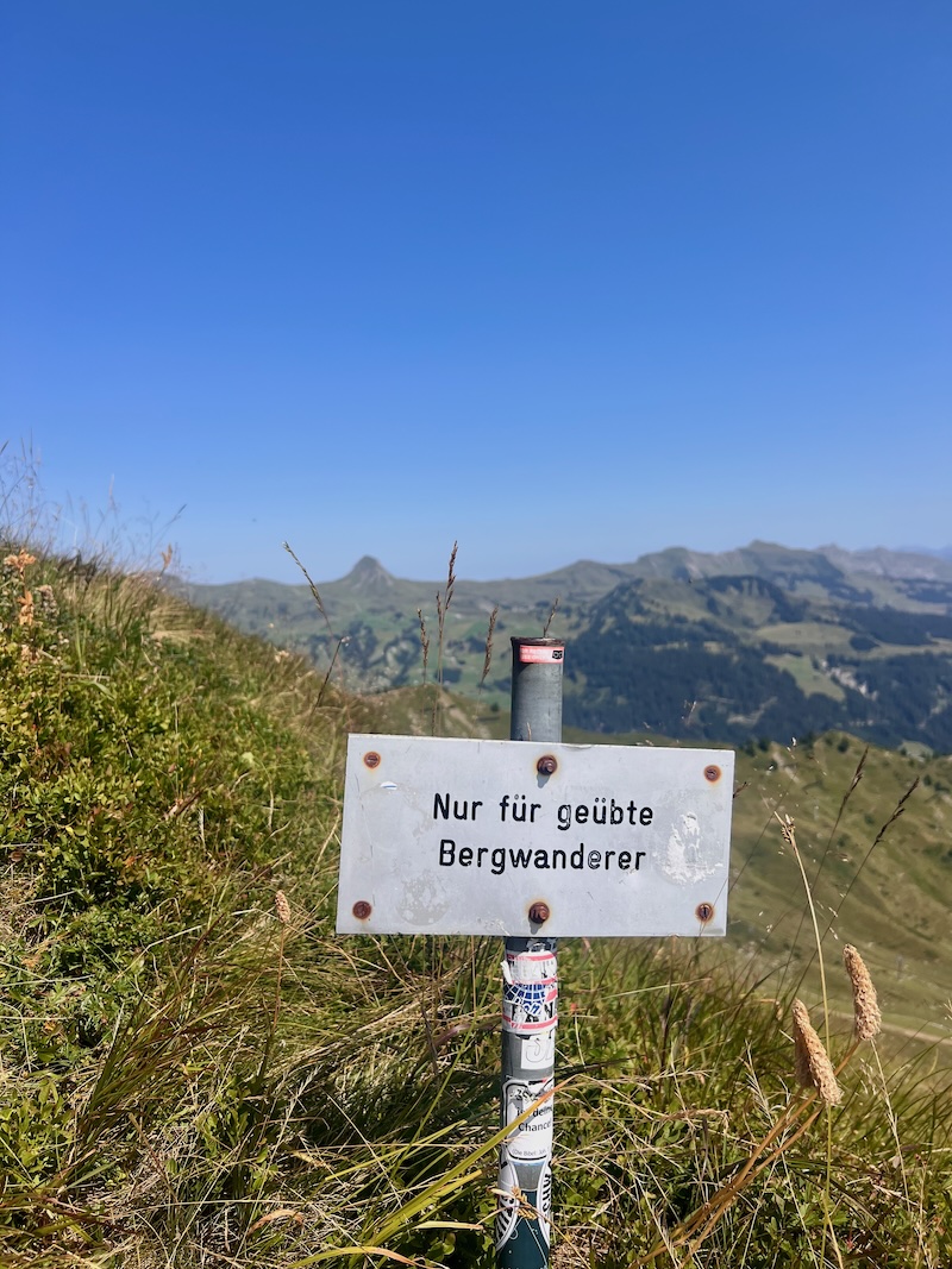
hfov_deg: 53.1
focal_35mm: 26
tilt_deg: -4.4
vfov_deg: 67.3
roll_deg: +4.0
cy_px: 634
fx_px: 954
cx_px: 476
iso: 50
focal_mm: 5.7
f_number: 1.5
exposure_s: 1/5076
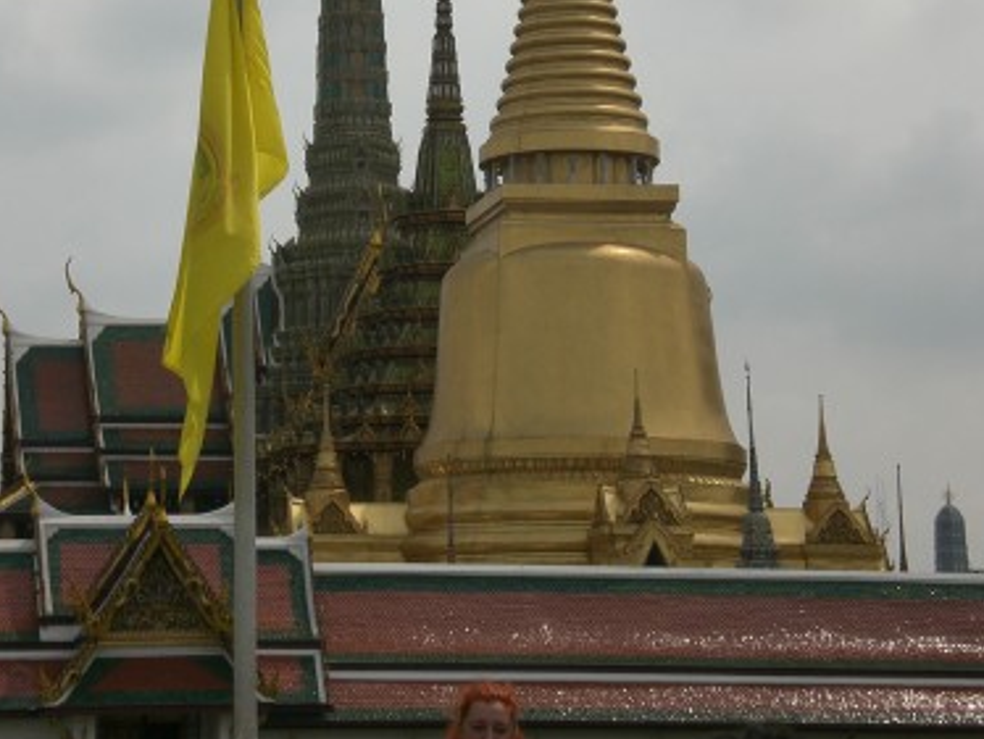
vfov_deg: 11.6
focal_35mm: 128
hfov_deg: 15.4
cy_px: 217
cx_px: 321
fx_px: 3641
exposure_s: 1/500
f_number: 7.1
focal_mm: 14.49
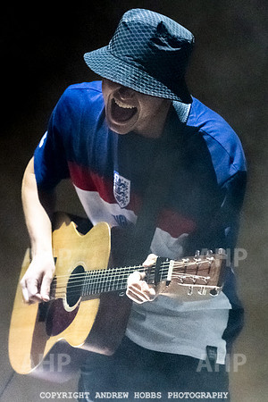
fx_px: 4420
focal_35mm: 396
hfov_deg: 3.5
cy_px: 187
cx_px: 87
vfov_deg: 5.2
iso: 4000
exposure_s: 1/1600
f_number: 2.8
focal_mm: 200
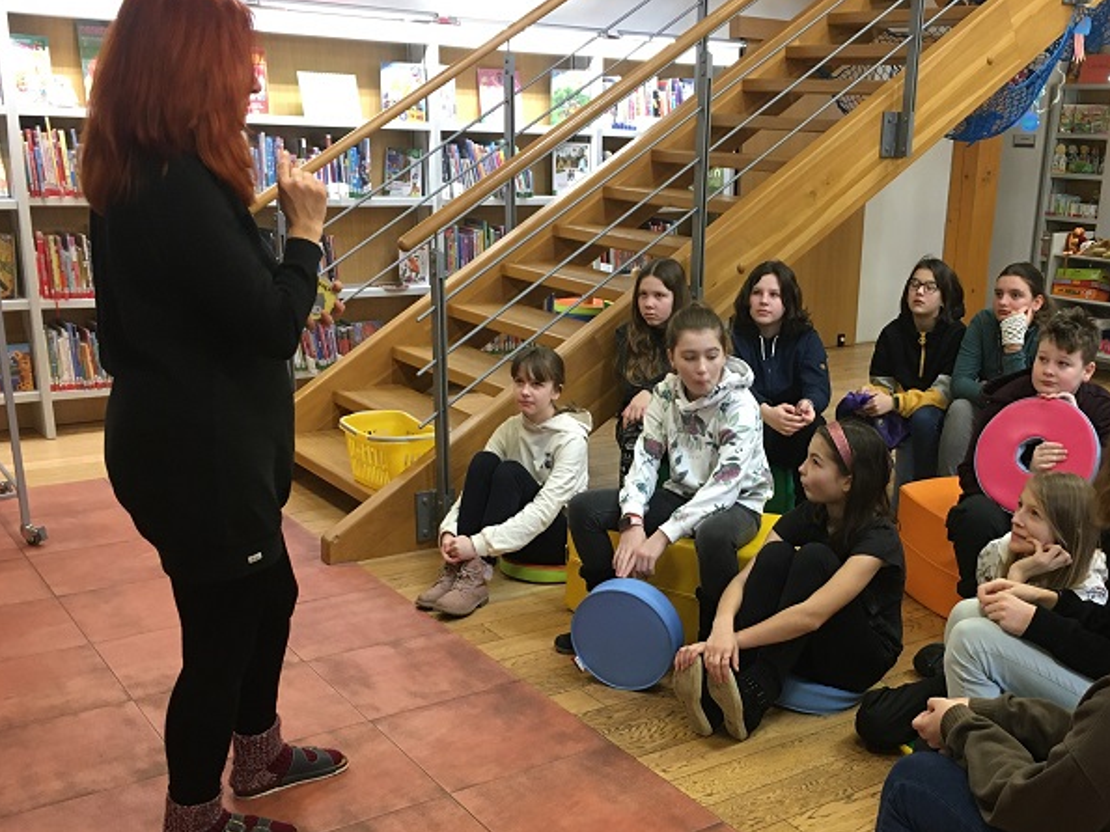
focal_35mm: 39
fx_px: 1250
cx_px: 705
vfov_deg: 36.6
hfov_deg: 47.4
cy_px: 511
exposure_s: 1/33
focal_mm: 4.15
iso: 160
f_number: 2.2
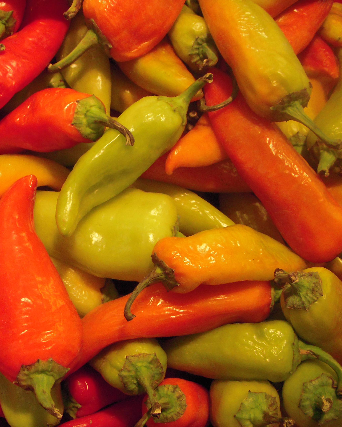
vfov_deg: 37.3
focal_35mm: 50
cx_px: 60
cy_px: 215
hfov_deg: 29.4
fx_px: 633
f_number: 3.3
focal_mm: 6.3
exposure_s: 1/50
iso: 400
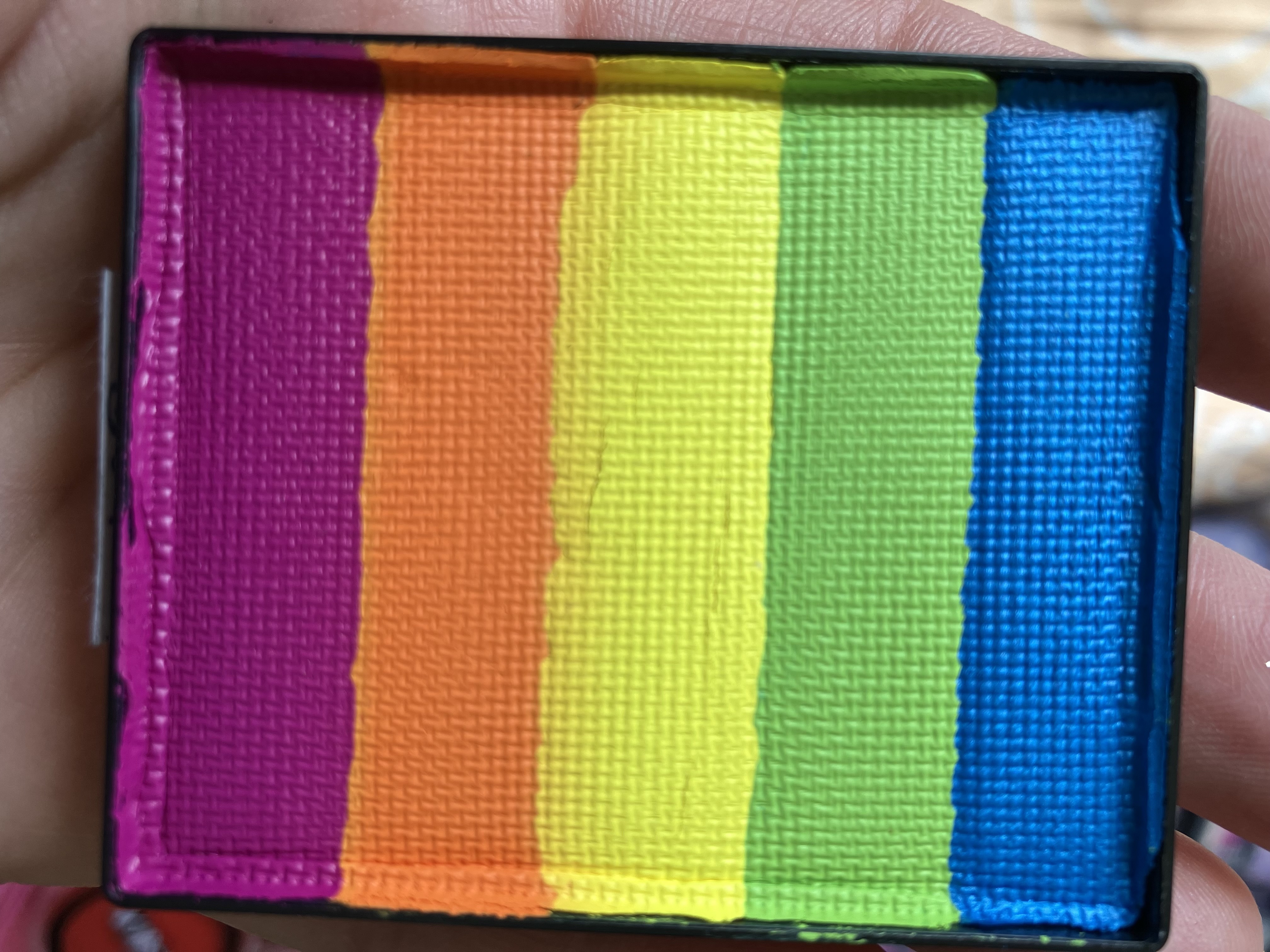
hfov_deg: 63.4
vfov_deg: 49.7
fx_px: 1027
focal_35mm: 28
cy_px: 476
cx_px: 635
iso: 32
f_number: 1.8
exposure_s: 1/121
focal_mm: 3.99
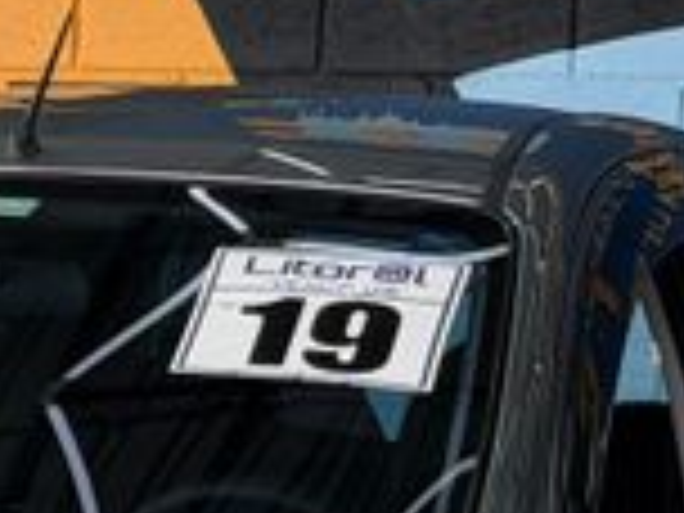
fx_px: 4802
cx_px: -158
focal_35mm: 243
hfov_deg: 8.1
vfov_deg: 5.9
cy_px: 1089
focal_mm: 6.76
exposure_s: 1/706
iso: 80
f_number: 1.78
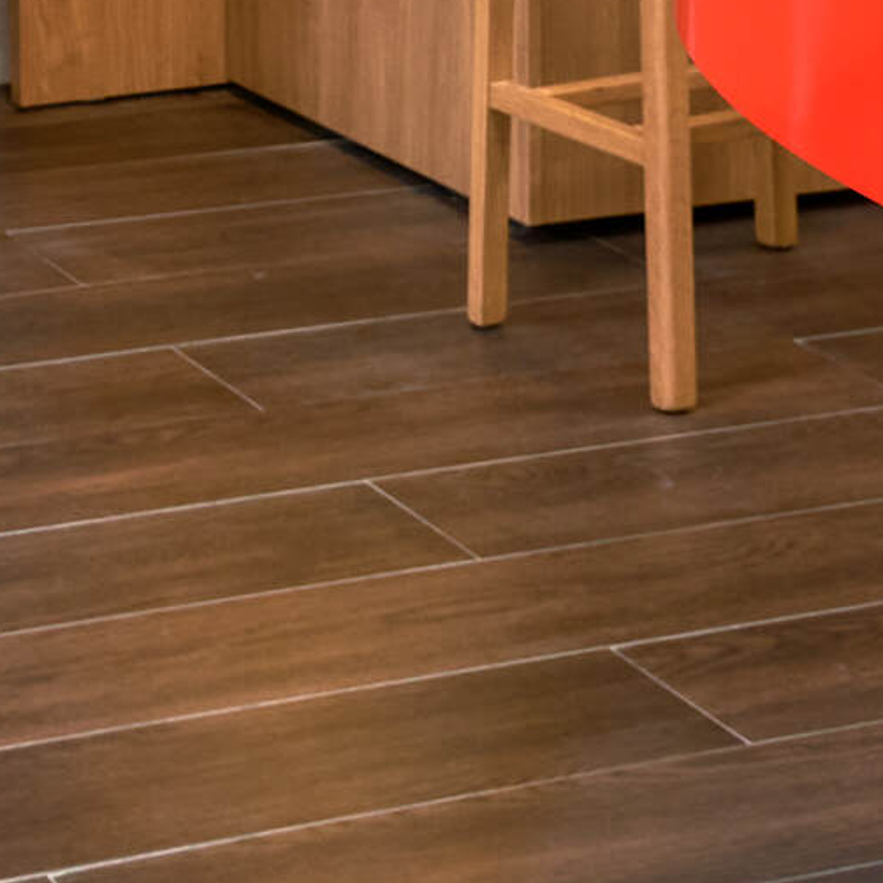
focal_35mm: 142
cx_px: -187
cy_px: -785
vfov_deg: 11.3
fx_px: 4098
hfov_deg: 12.0
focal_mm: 28
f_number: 7.1
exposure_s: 1/30
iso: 640
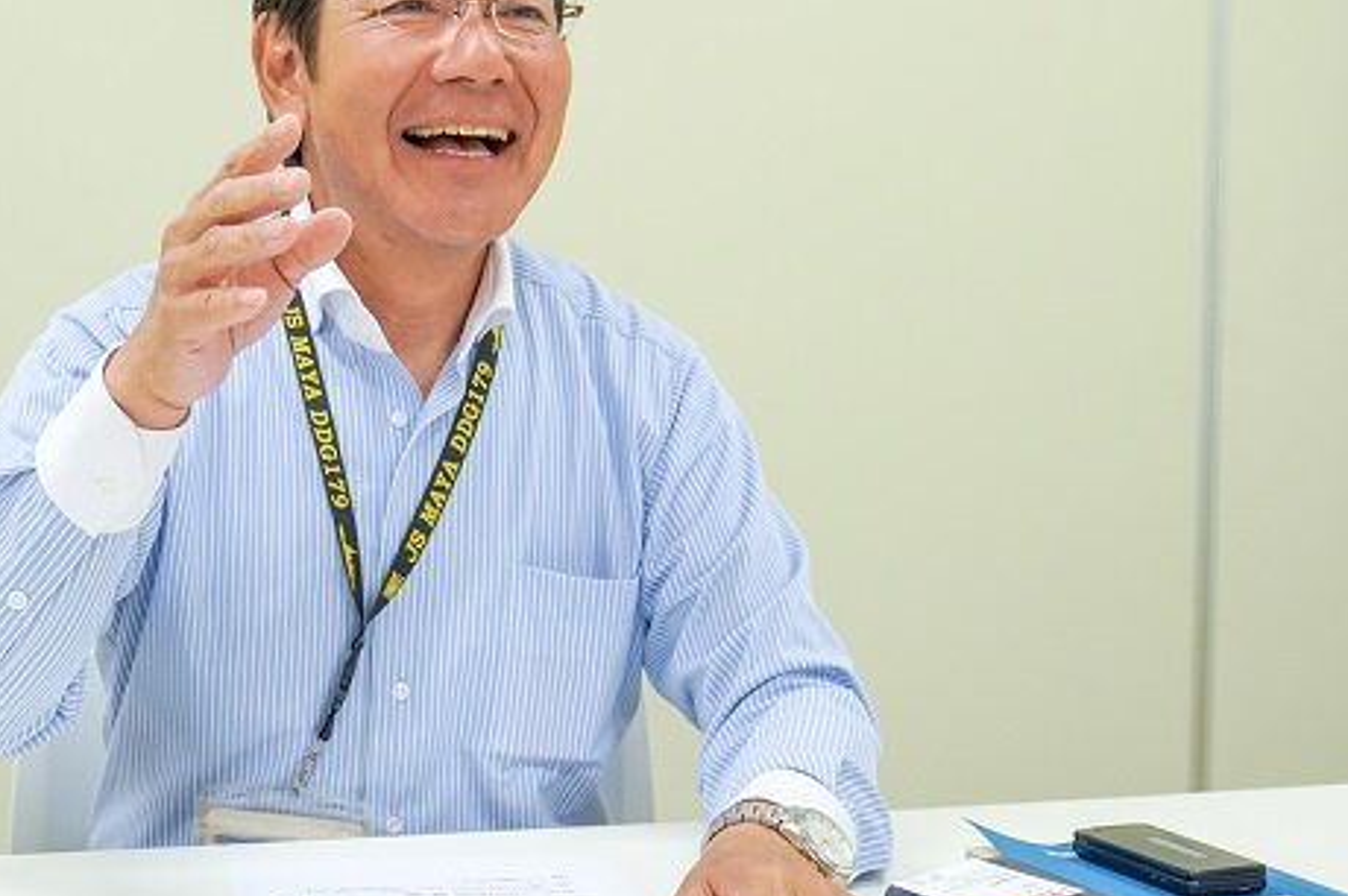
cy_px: 348
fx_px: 2648
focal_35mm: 71
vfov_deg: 19.2
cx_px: 545
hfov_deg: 28.5
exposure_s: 1/160
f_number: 5
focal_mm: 31
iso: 800
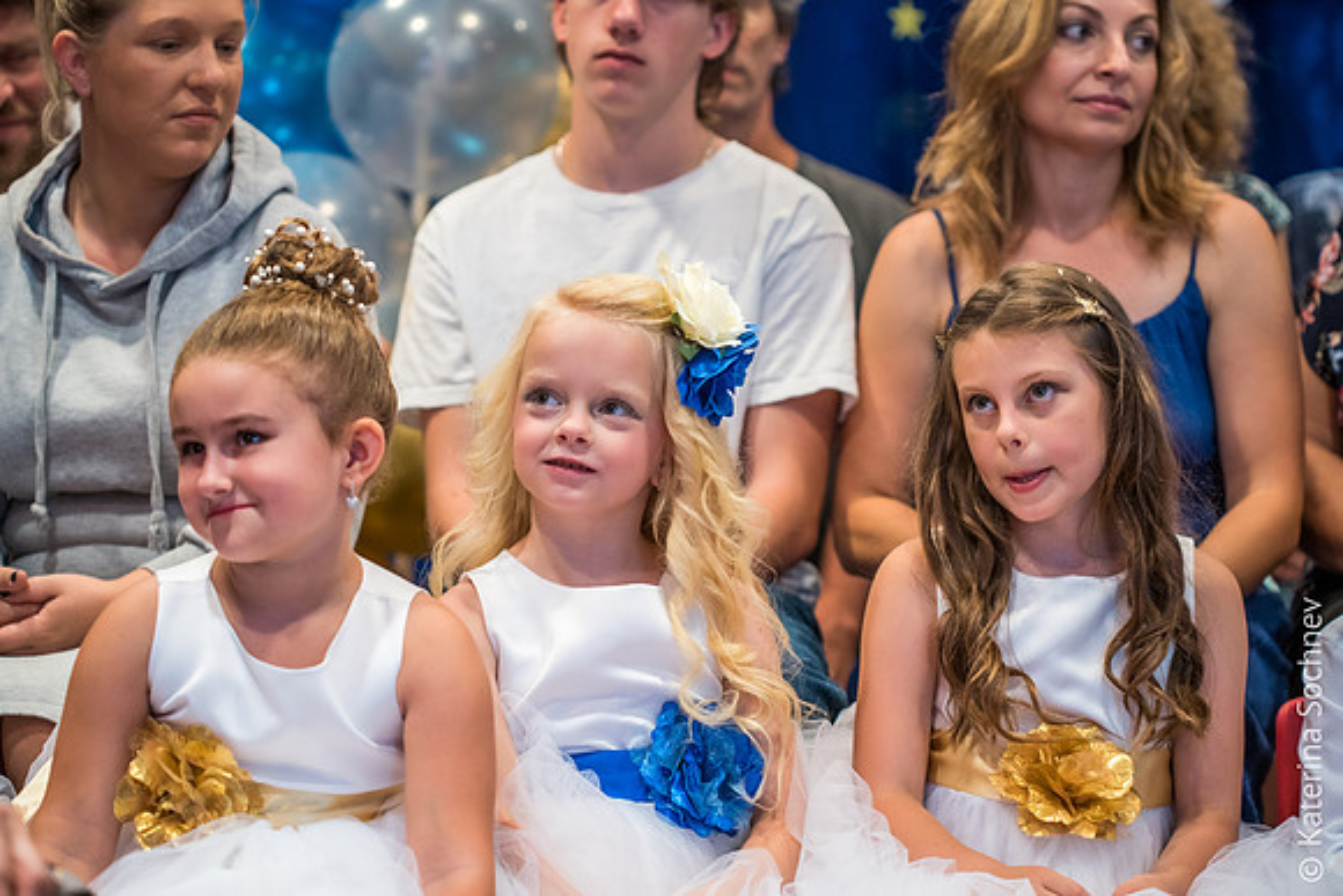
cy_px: 448
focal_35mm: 100
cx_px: 672
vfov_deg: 13.7
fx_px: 3731
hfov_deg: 20.4
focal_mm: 100
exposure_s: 1/80
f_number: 3.2
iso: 1600
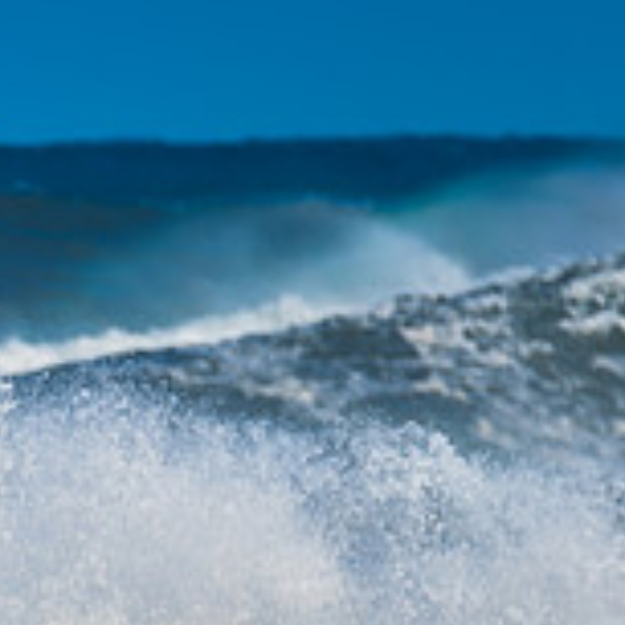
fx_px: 39608
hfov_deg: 0.9
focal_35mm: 1939
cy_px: 709
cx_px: -474
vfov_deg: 0.9
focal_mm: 600
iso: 31
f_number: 11
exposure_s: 1/100
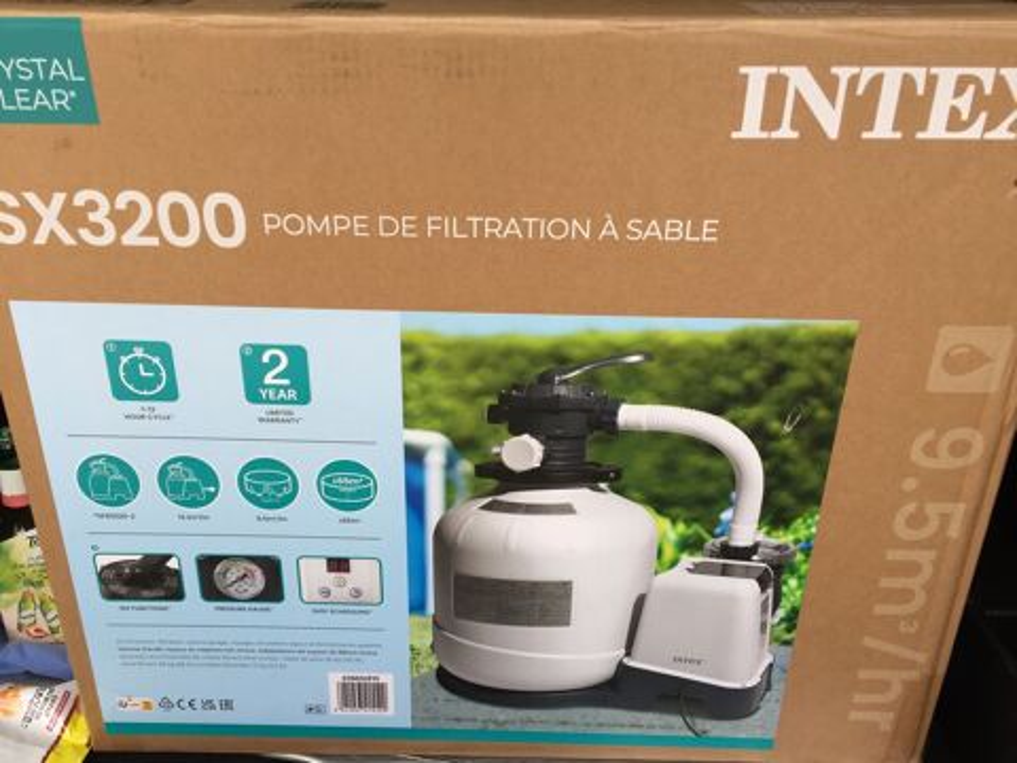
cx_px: 508
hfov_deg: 61.7
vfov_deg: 48.2
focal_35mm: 29
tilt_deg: -25.2
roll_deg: -3.0
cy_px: 382
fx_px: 852
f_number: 2.2
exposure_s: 1/120
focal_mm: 4.15
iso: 32
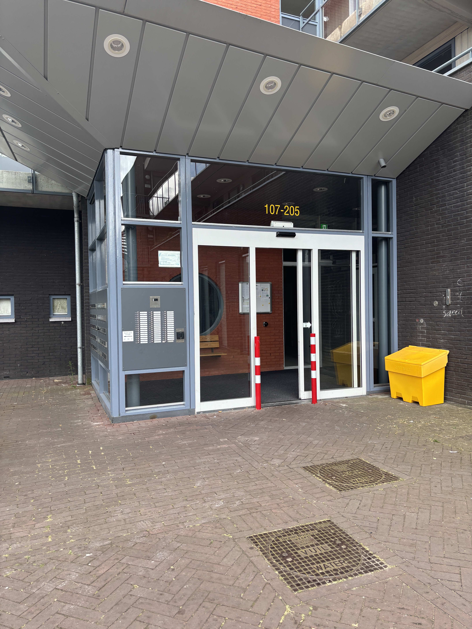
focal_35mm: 26
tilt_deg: -0.6
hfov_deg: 53.1
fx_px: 473
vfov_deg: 67.3
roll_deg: -0.1
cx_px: 236
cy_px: 314
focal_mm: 5.96
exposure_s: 1/137
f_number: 1.6
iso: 32
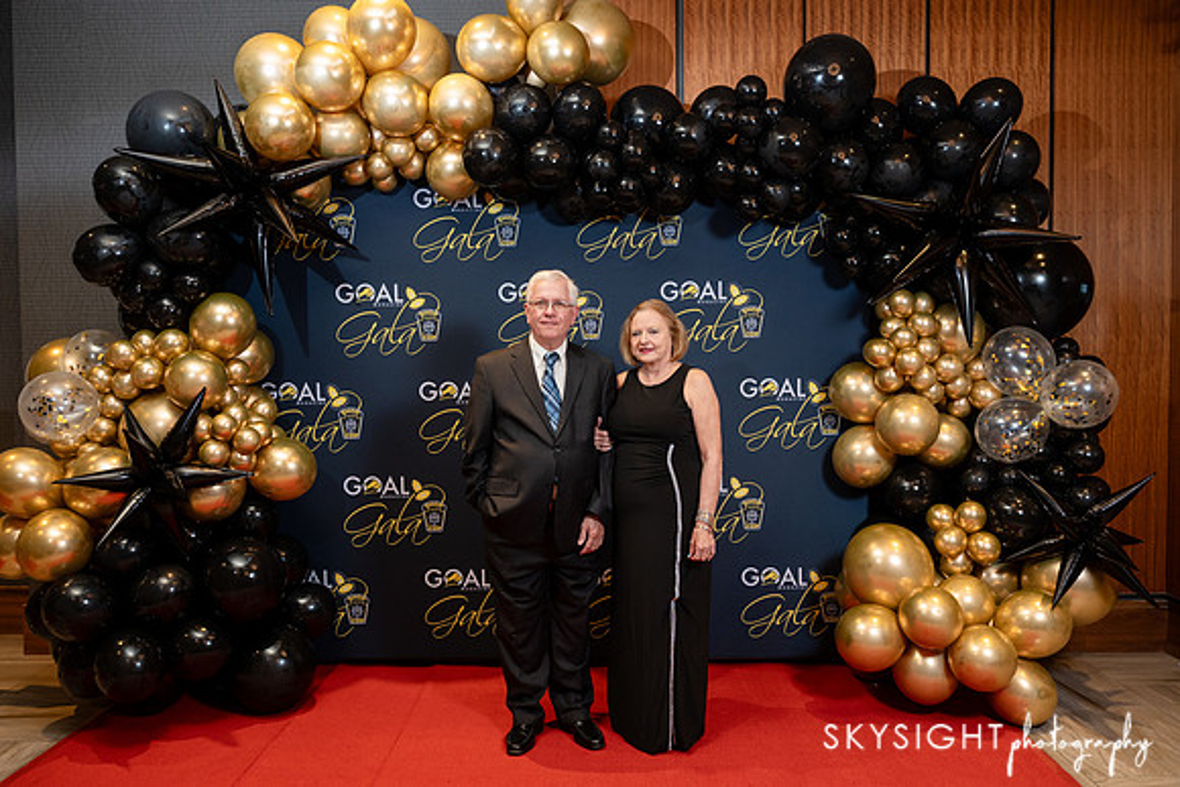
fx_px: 930
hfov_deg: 64.8
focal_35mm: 28
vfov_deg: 45.9
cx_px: 590
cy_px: 394
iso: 1000
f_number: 3.5
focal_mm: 28
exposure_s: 1/125
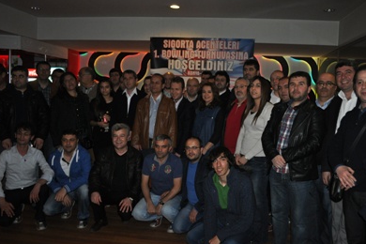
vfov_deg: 42.3
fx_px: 315
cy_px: 124
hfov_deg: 60.2
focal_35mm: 31
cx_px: 196
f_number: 3.5
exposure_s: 1/60
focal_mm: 18
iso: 800
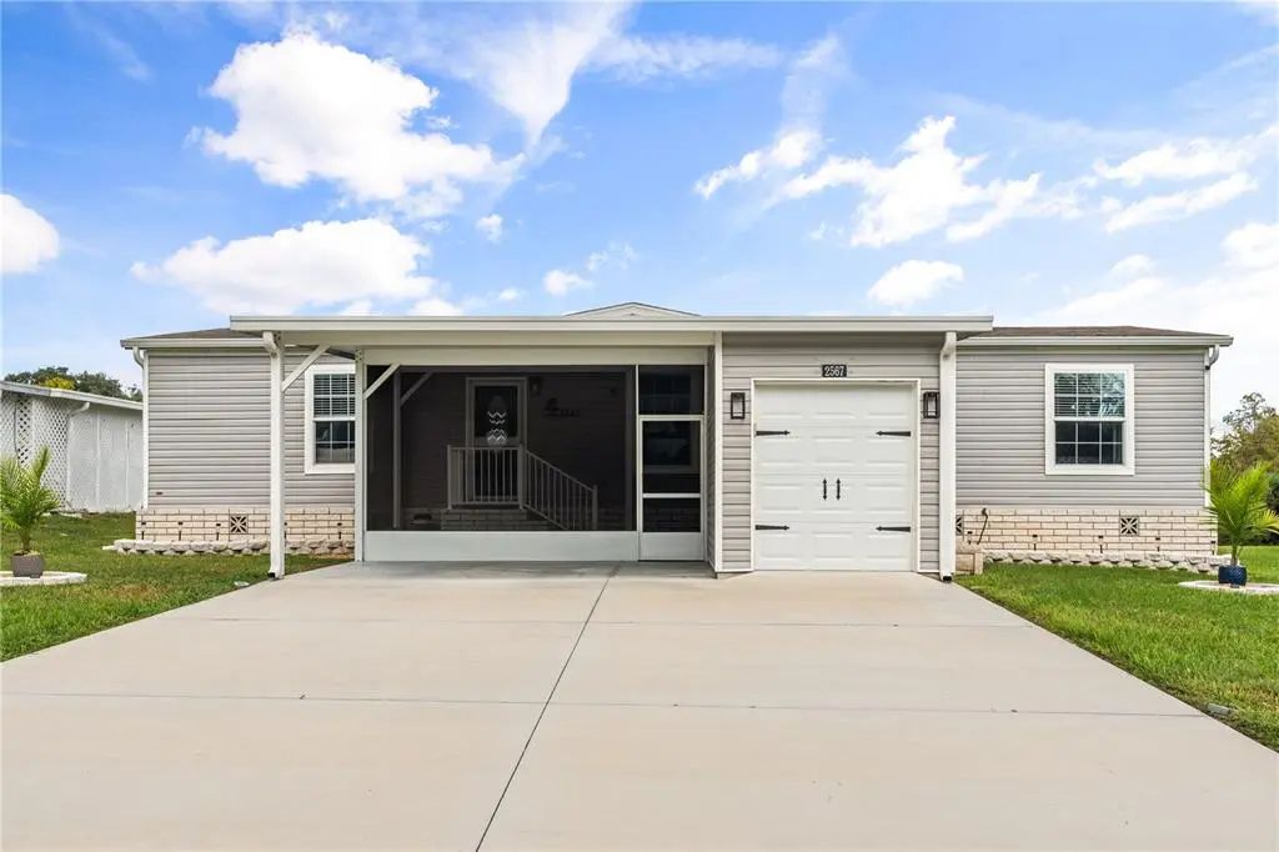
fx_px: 1172
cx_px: 640
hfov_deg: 57.2
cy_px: 426
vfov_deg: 39.9
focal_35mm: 33
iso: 50
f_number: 10
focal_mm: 33
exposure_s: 1/30
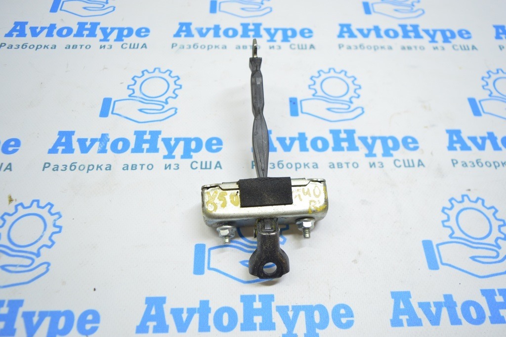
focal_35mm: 27
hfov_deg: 67.4
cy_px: 168
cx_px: 253
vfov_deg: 47.9
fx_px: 379
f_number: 3.5
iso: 400
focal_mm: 18
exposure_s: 1/50
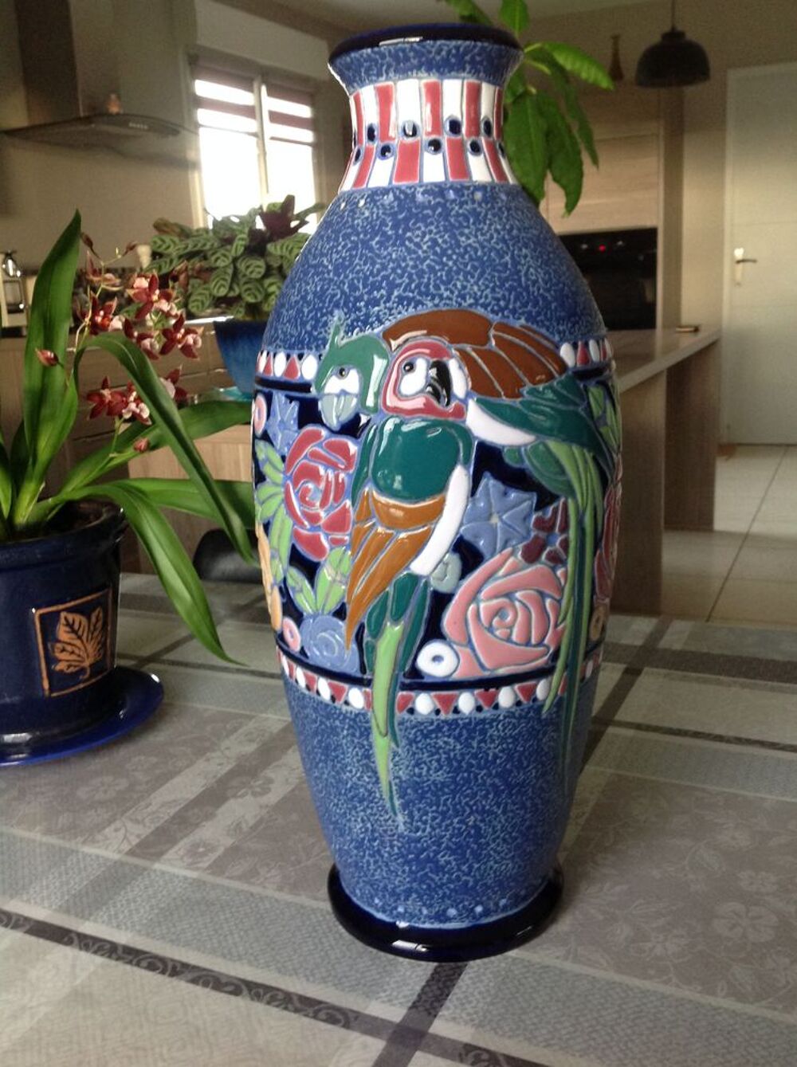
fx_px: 1077
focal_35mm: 35
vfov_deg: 52.7
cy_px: 534
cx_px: 398
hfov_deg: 40.6
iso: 200
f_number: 2.4
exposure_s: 1/15
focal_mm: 4.28
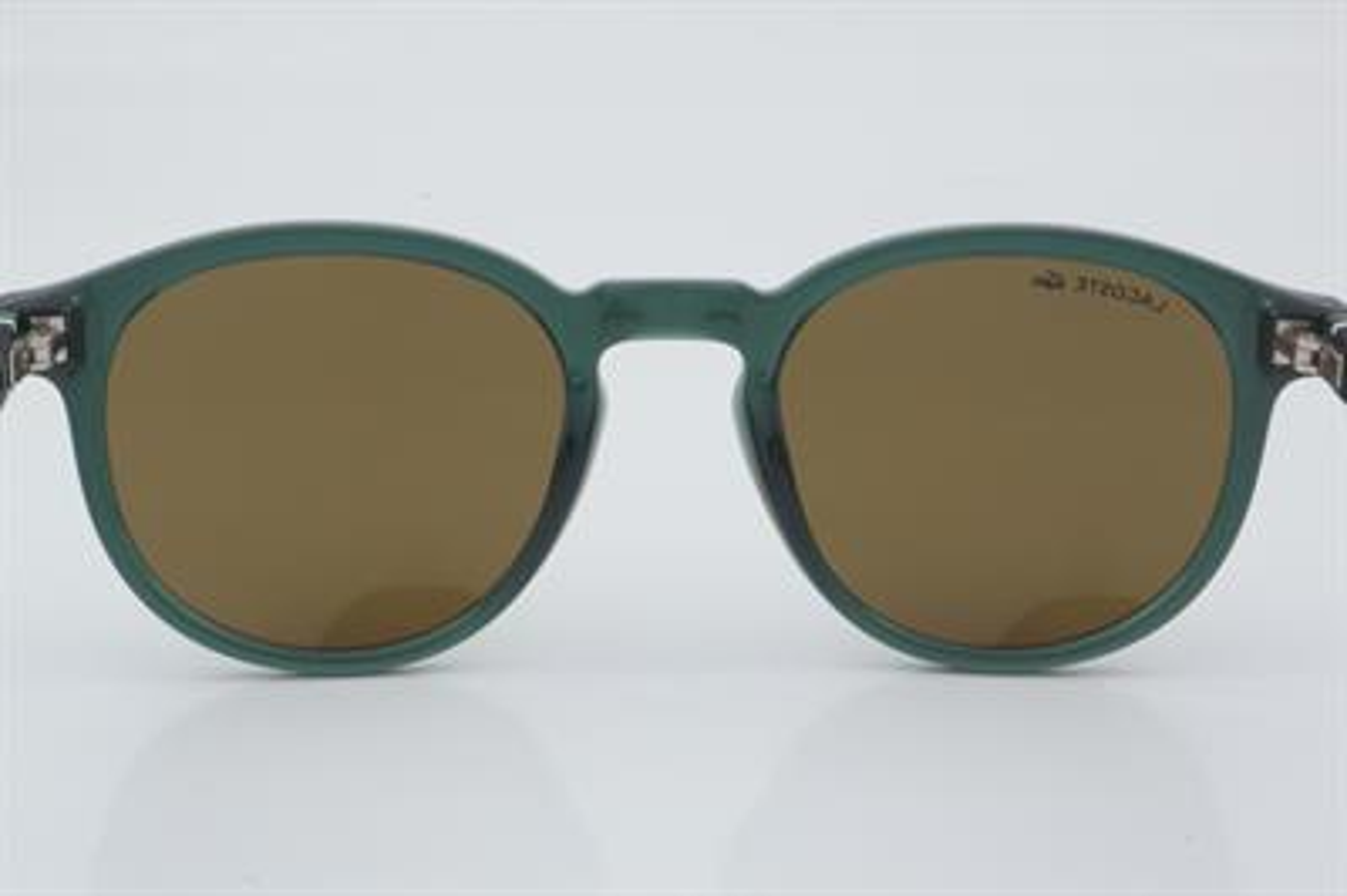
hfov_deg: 24.6
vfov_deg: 16.5
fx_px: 3084
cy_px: 448
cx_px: 674
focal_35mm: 82
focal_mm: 55
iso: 100
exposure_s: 1/3
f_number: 32
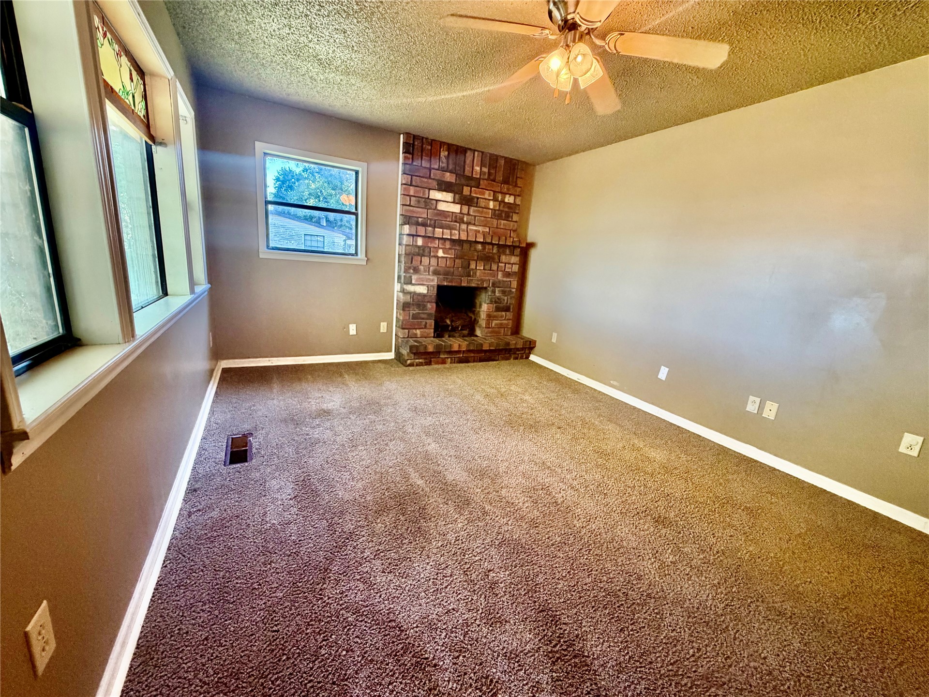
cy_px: 348
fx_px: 376
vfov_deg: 85.7
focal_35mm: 14
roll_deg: -4.4
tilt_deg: -13.8
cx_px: 464
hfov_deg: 102.1
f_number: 2.2
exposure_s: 1/60
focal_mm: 2.22
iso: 400
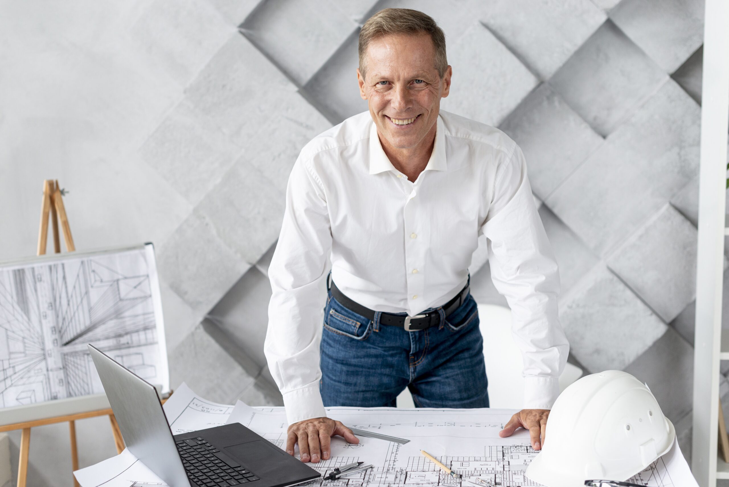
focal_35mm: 50
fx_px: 1013
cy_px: 244
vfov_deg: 27.0
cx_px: 364
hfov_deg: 39.6
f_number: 3.2
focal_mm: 50
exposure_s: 1/250
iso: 250
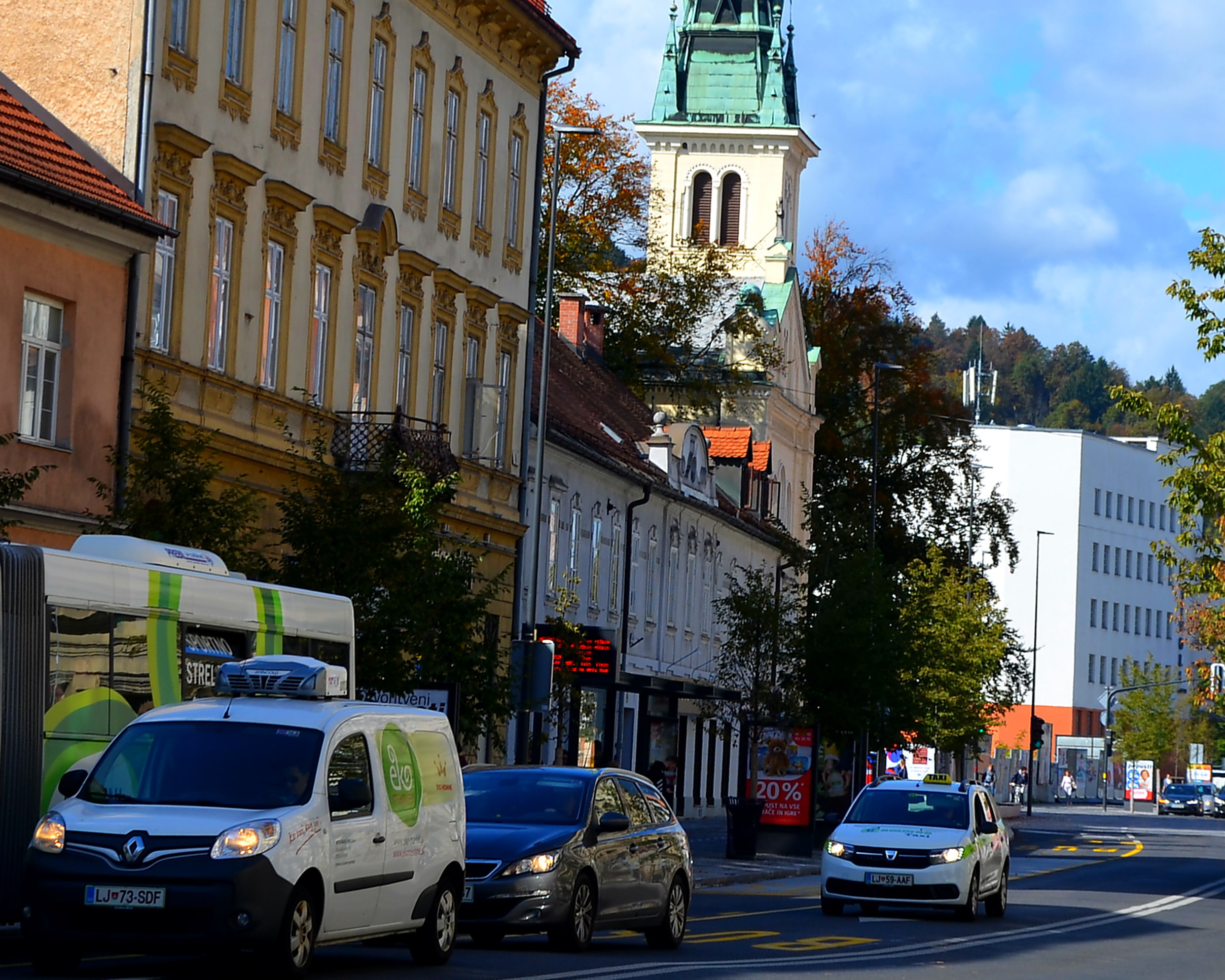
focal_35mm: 129
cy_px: 213
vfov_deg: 11.9
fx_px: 4675
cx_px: 710
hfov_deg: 14.9
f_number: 8
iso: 100
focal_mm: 45
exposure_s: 1/250
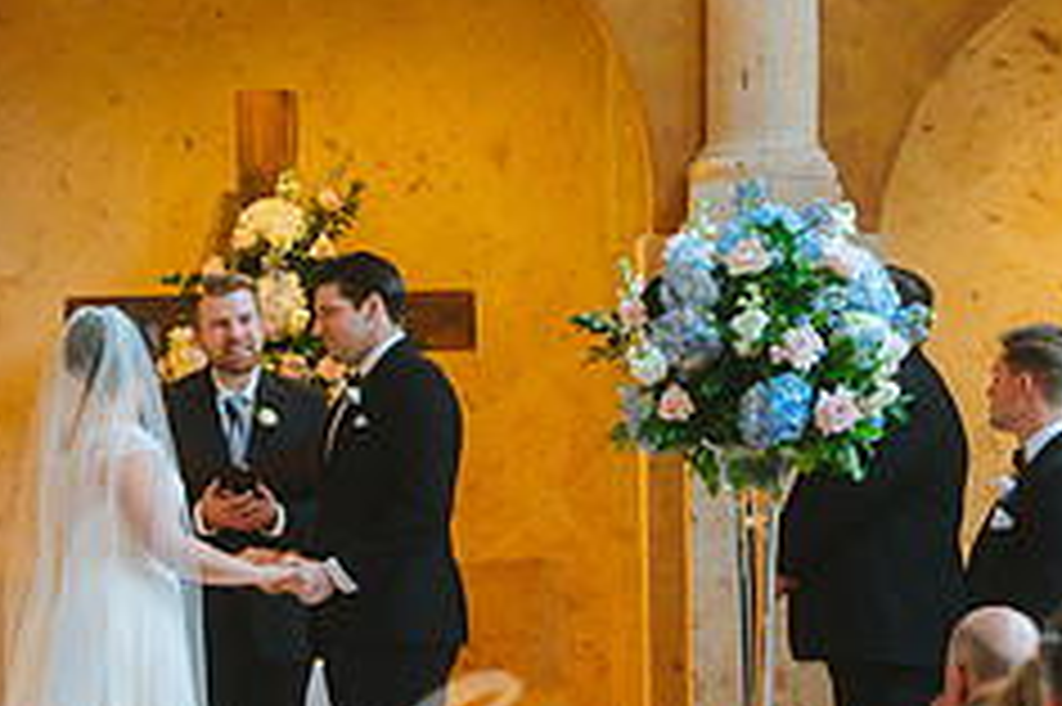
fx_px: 5070
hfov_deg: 11.9
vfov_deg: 8.0
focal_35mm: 172
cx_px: 261
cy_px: 418
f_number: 2.8
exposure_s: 1/125
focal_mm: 70
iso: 4000
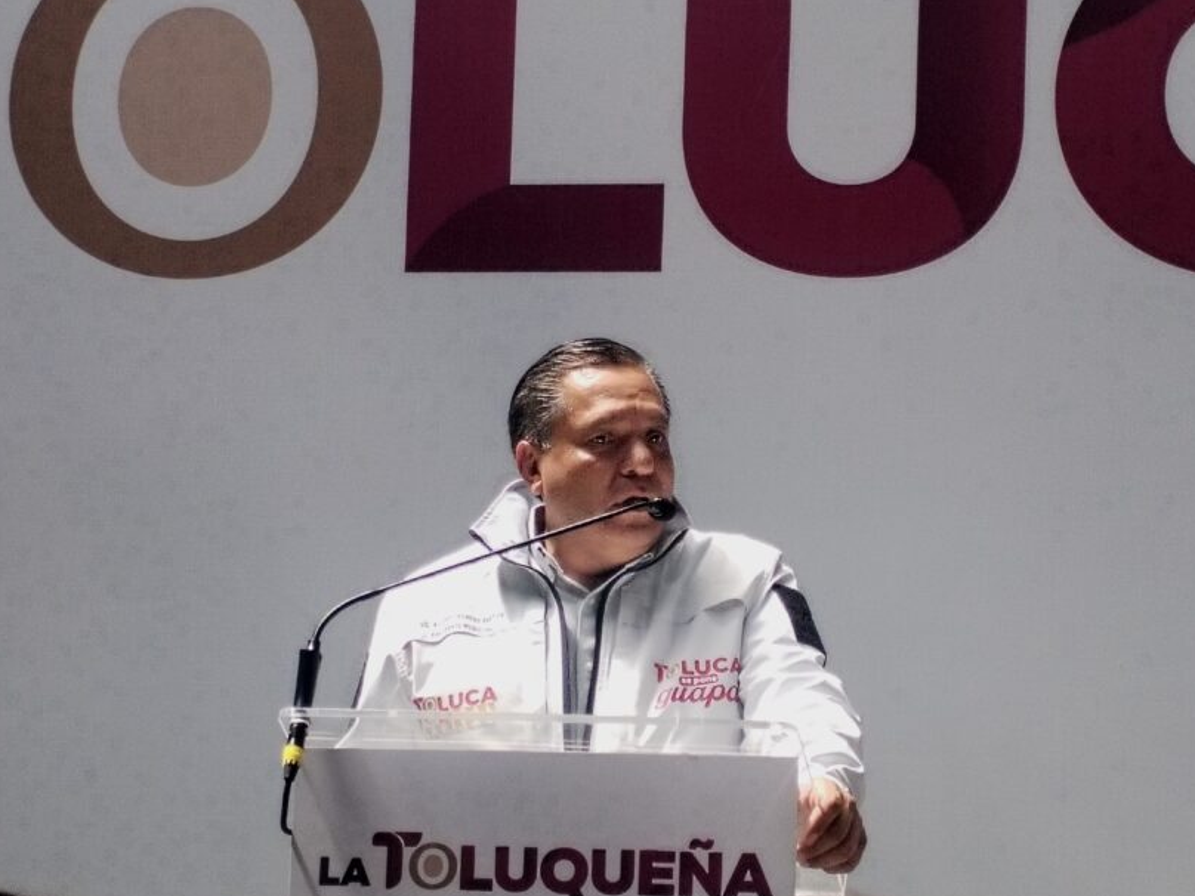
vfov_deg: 10.1
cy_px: 421
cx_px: 575
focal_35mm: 147
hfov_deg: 13.4
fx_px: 5075
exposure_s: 1/227
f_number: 1.8
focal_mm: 4.75
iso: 100
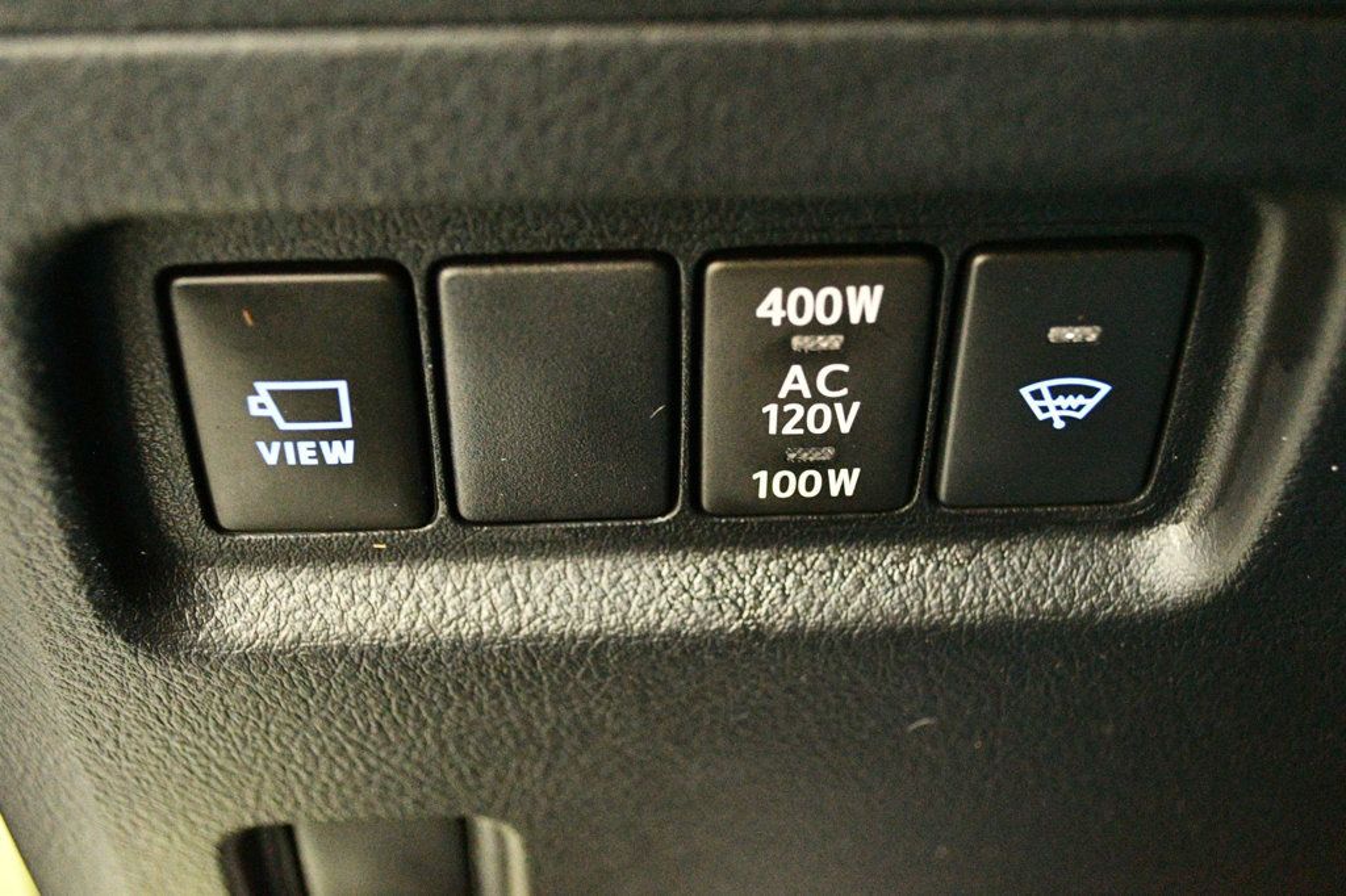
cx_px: 673
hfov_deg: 38.9
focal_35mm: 51
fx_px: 1906
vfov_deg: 26.5
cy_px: 448
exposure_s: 1/40
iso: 12800
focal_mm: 34
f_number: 5
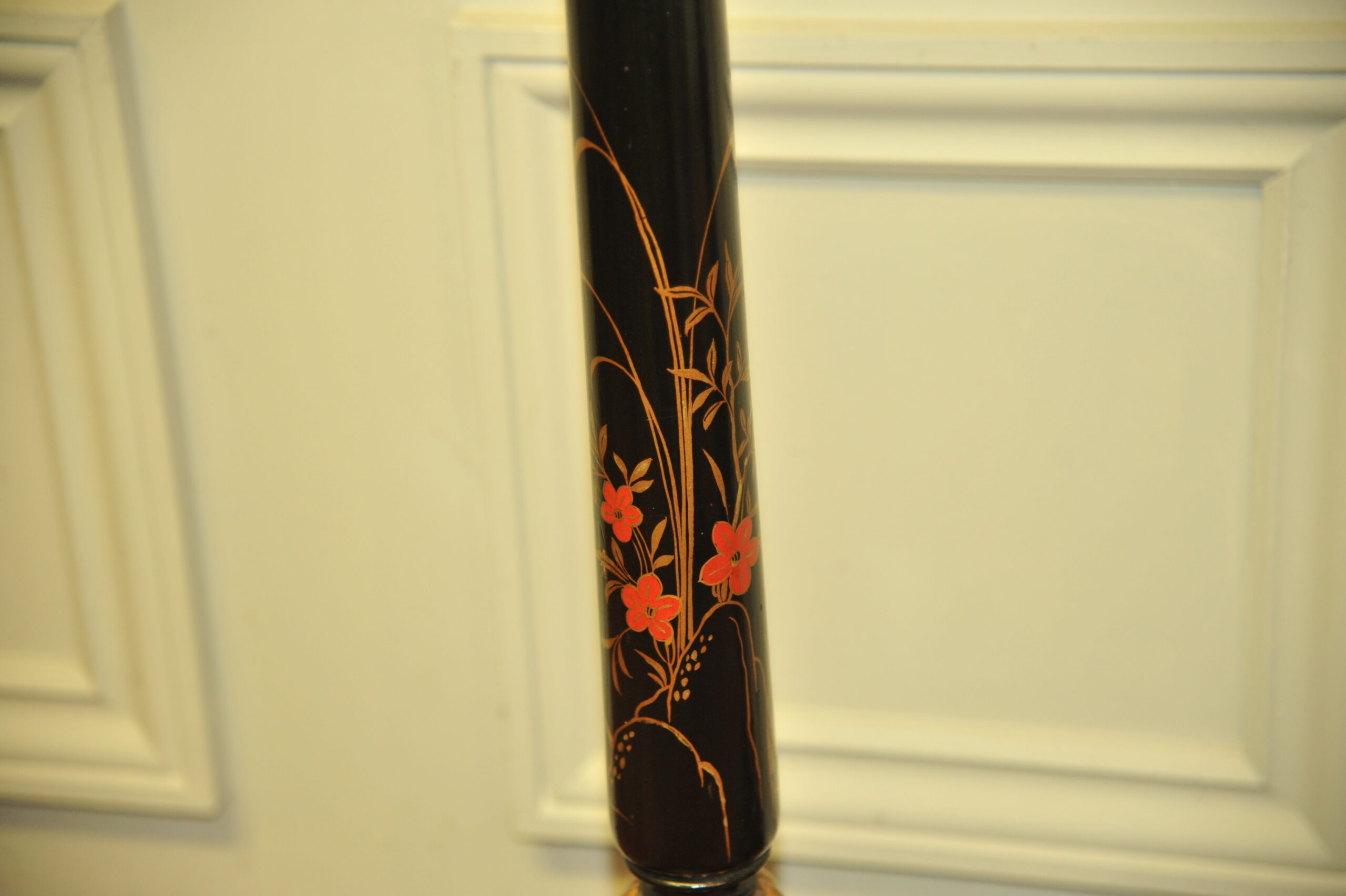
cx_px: 673
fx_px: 3213
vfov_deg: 15.9
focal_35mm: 86
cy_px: 448
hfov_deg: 23.7
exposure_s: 1/60
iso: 1250
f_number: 4
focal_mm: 86
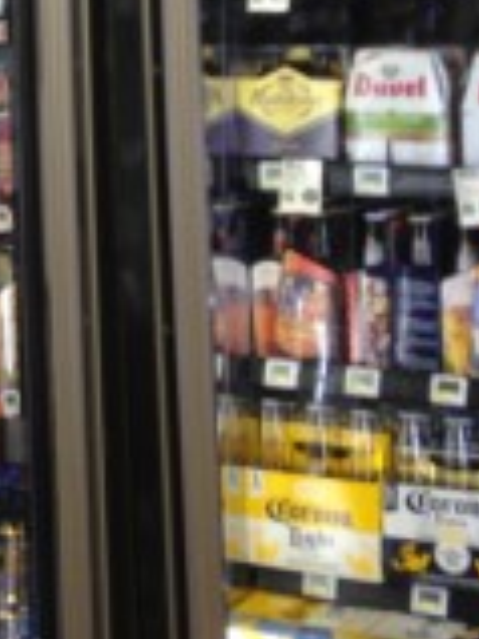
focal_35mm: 133
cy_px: -88
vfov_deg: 14.5
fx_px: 2457
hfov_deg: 10.1
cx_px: -560
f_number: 2.4
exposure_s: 1/24
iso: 50
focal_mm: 4.12
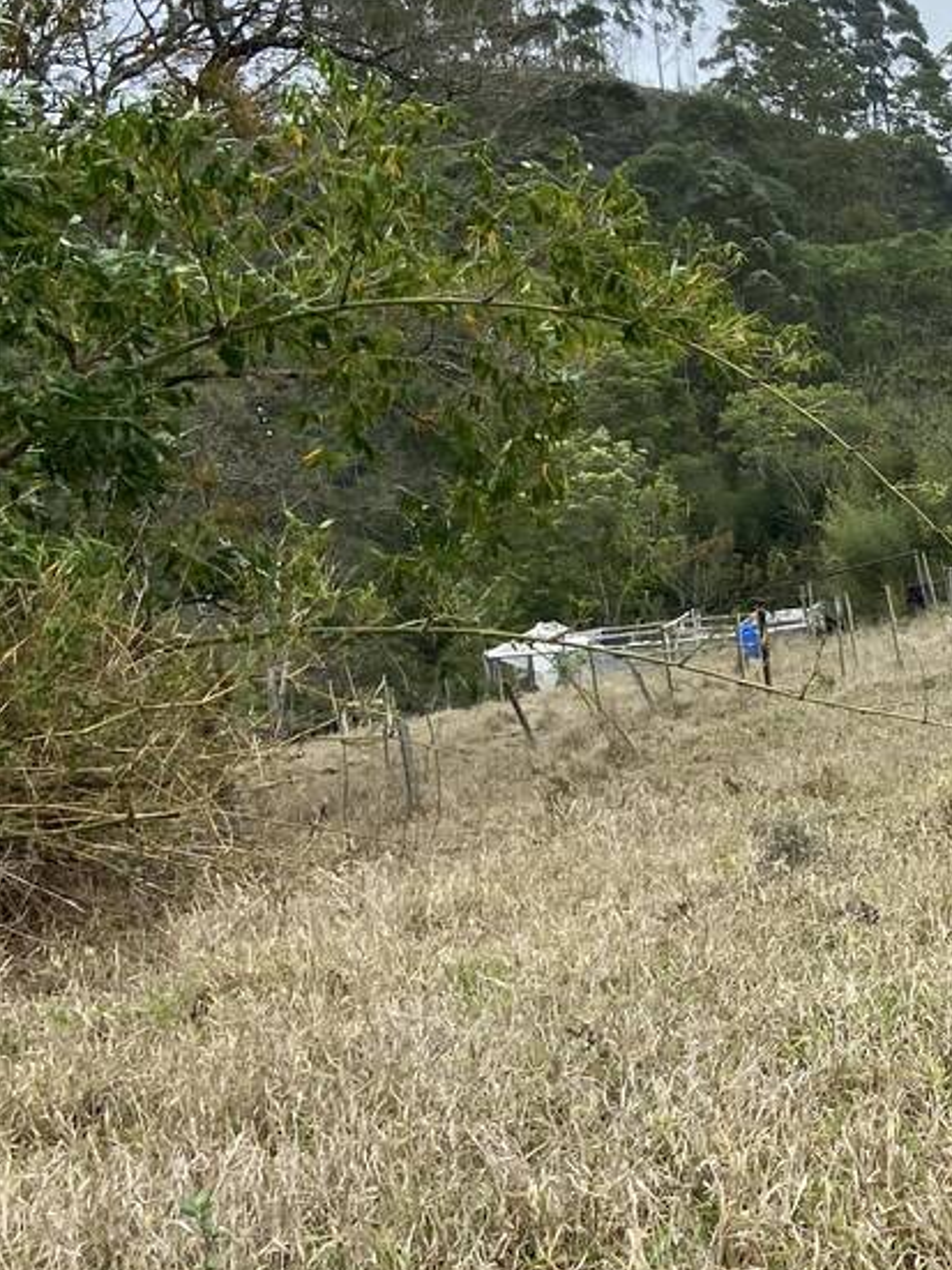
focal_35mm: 68
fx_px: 2494
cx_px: 1360
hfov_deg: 19.3
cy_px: 590
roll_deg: +5.0
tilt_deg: -10.7
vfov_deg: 28.6
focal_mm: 4.25
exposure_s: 1/1447
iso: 32
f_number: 1.8
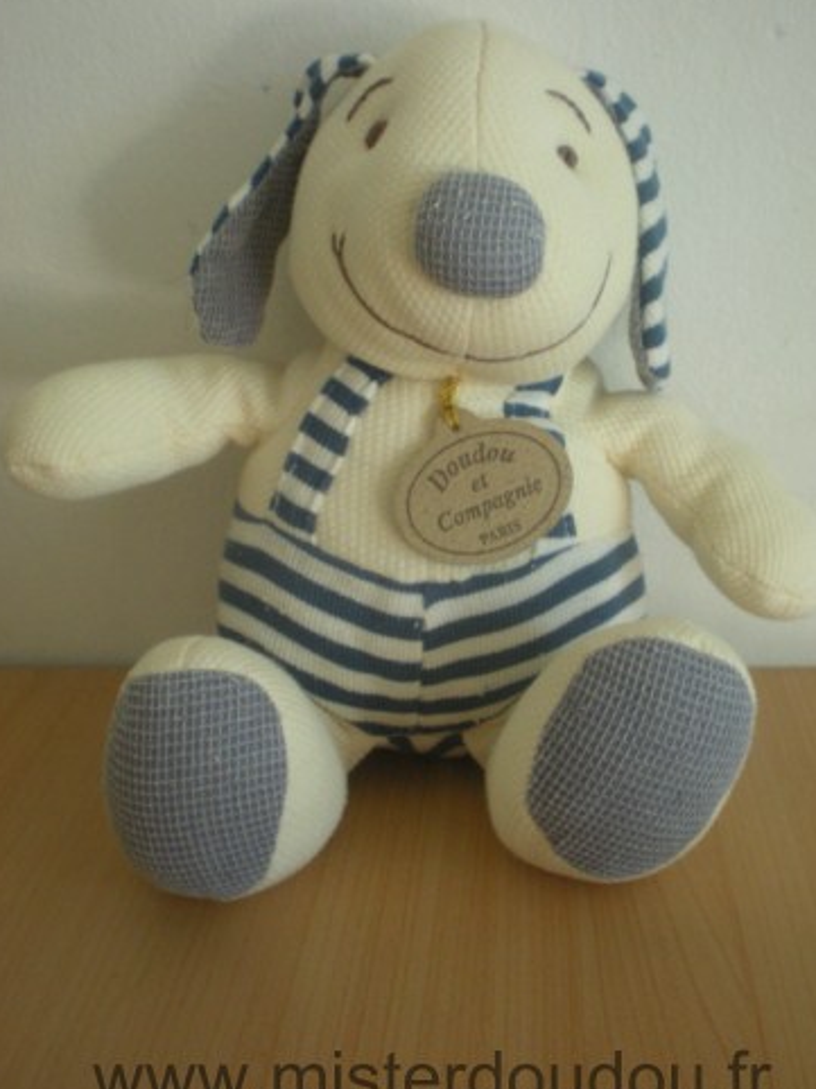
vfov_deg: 45.8
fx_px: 1290
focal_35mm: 41
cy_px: 535
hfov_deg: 35.1
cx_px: 429
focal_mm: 6.3
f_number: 3.1
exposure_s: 1/43
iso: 200
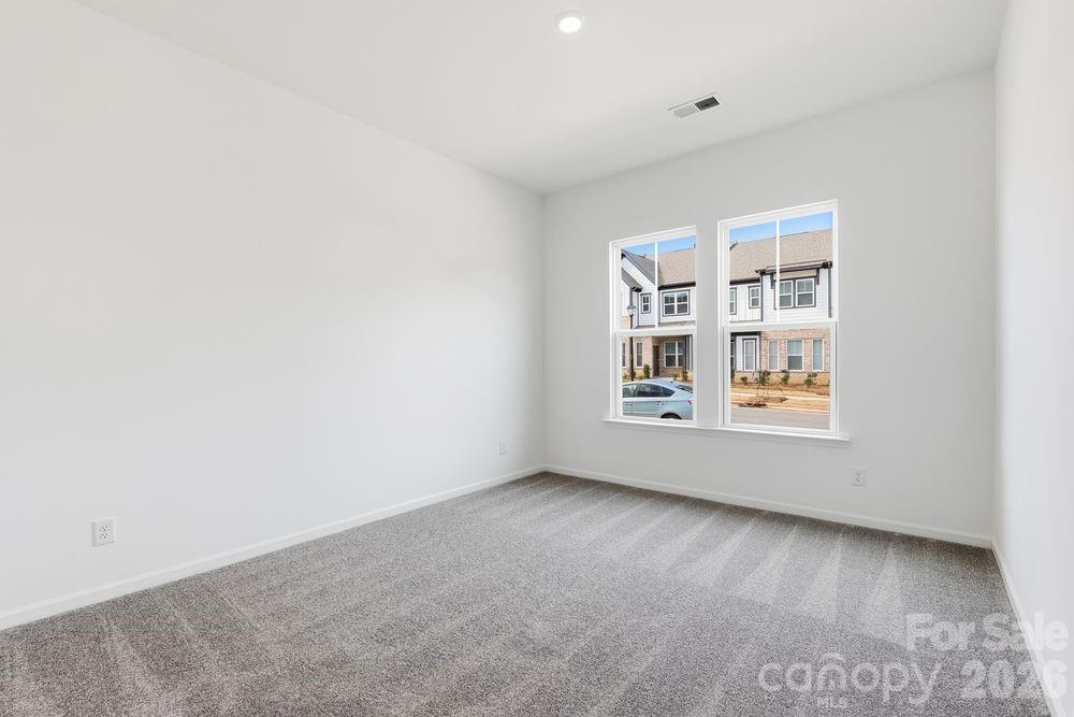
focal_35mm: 15
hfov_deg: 100.4
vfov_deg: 77.3
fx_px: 448
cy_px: 358
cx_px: 537
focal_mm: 15
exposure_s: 1/500
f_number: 10
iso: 800
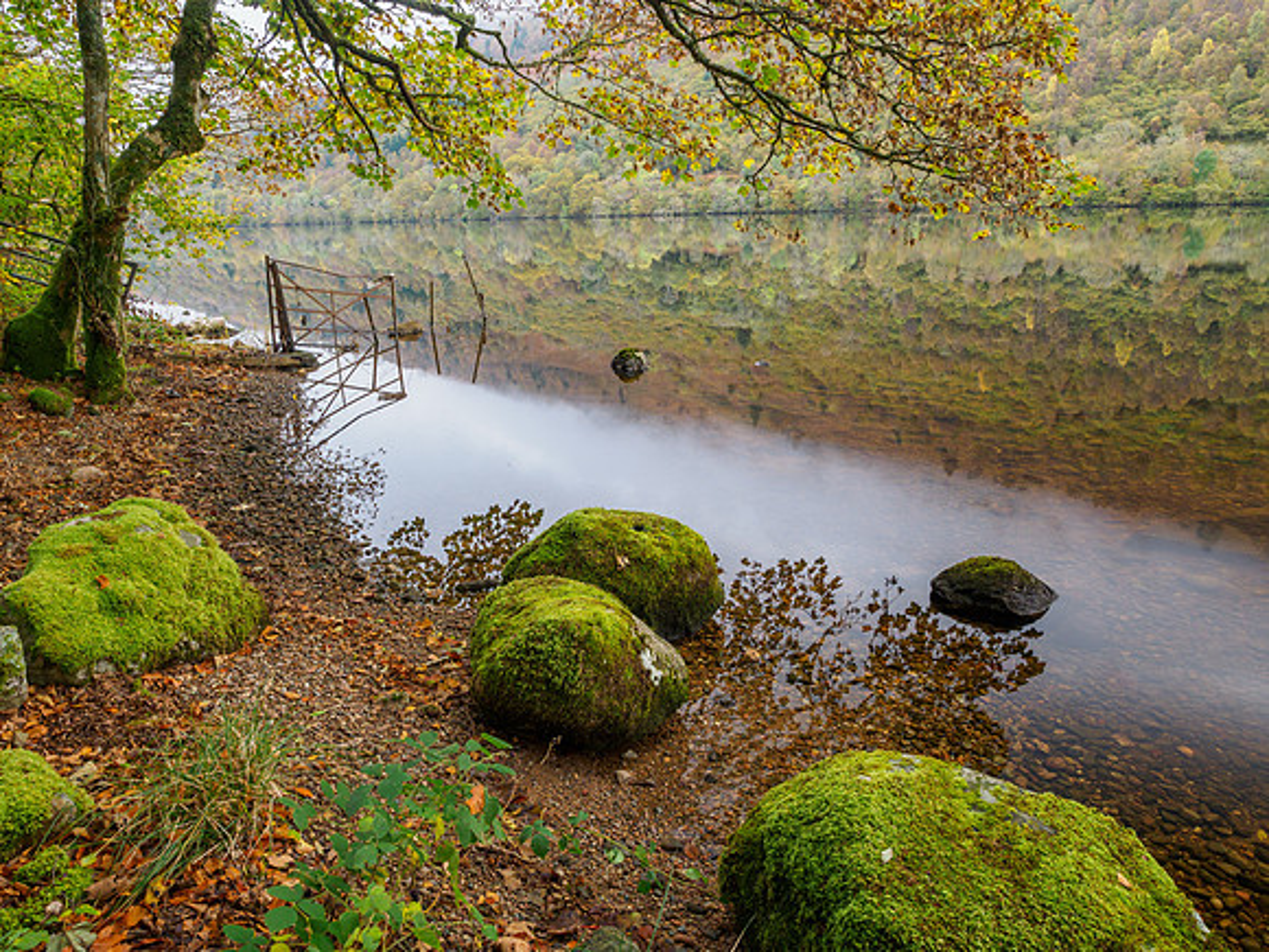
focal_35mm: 24
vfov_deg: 56.8
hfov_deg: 71.6
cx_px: 634
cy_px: 476
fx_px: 880
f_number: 7.1
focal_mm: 12
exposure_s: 1/4
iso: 200
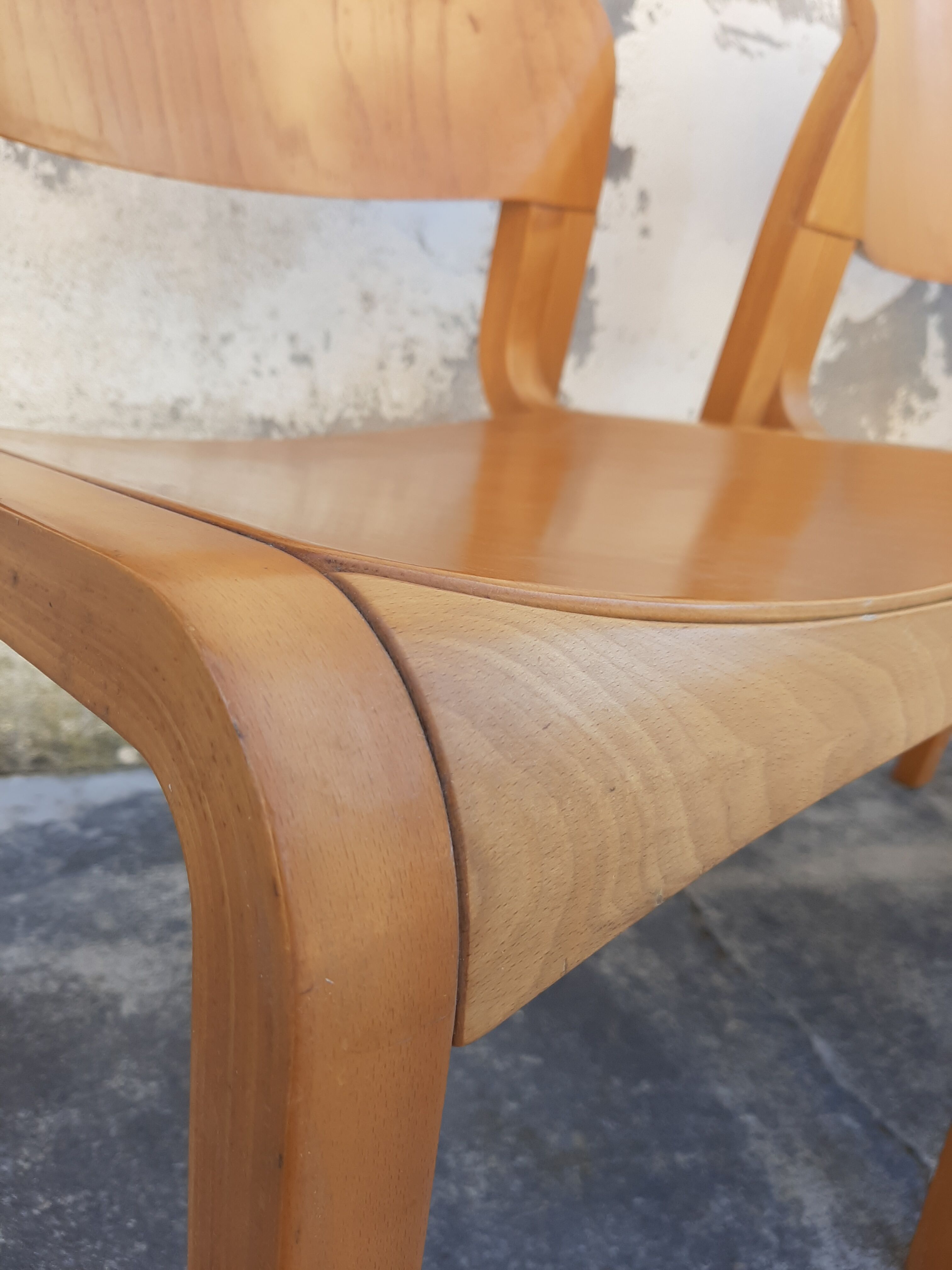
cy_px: 635
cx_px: 476
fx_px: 953
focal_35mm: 26
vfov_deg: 67.3
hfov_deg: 53.1
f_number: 1.7
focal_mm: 3.93
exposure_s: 1/236
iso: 40
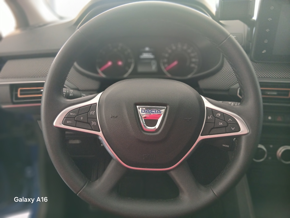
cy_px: 109
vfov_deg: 53.1
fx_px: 218
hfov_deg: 67.3
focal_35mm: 26
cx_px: 145
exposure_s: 1/33.3
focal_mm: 3.98
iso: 200
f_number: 1.8
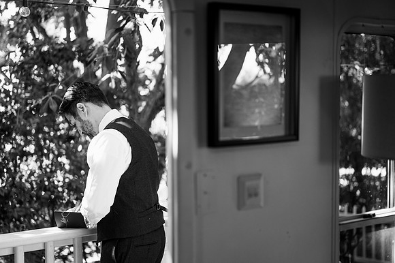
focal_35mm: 51
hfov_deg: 38.8
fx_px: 561
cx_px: 198
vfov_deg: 26.4
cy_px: 132
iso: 100
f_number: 1.8
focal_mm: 50
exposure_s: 1/125
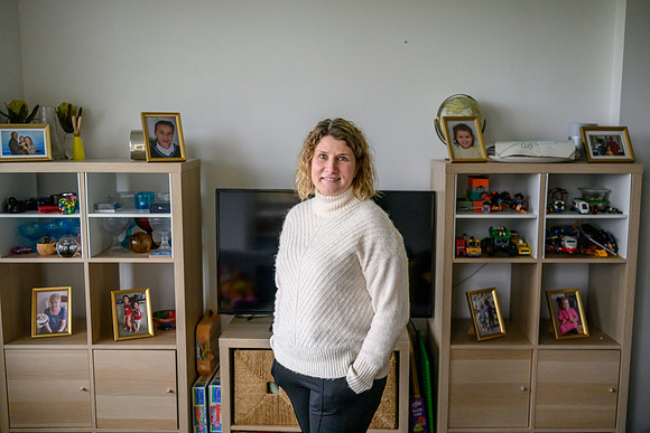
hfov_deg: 53.3
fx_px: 648
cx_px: 325
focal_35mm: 36
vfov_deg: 37.0
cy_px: 216
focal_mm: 35
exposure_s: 1/400
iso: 3600
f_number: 2
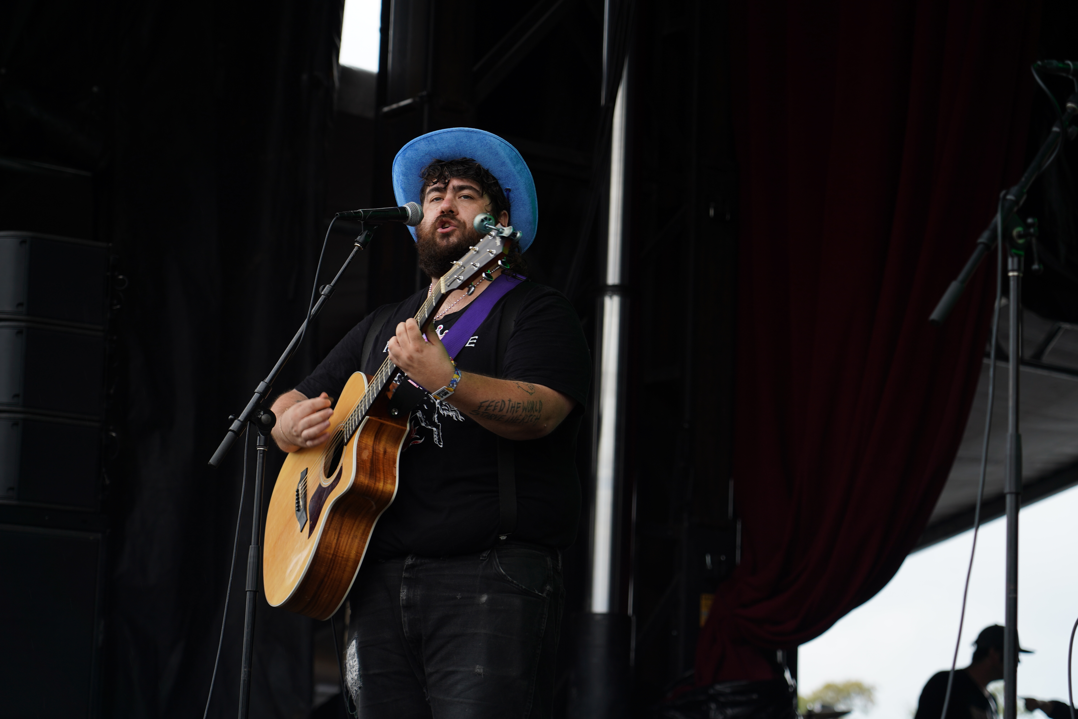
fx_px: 3144
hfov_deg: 19.5
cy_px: 360
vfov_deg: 13.0
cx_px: 539
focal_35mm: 105
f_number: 4.5
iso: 100
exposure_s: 1/160
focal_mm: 105
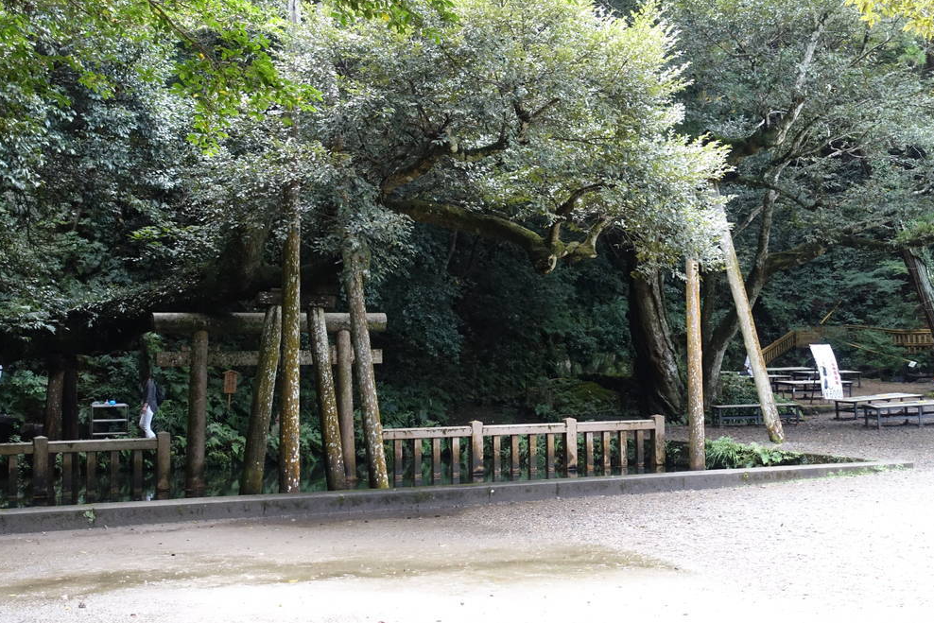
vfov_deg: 26.4
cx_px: 517
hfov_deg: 38.8
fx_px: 1323
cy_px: 251
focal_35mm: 51
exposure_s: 1/250
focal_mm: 15.52
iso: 640
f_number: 2.8
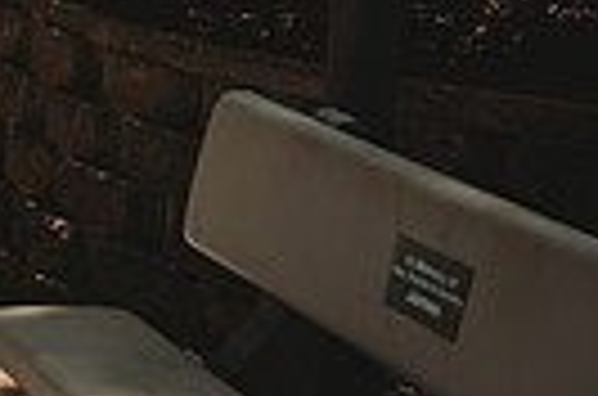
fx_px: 1740
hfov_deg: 17.6
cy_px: -137
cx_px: -283
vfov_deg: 12.5
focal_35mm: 105
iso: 100
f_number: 2.2
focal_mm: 24
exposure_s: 1/1250
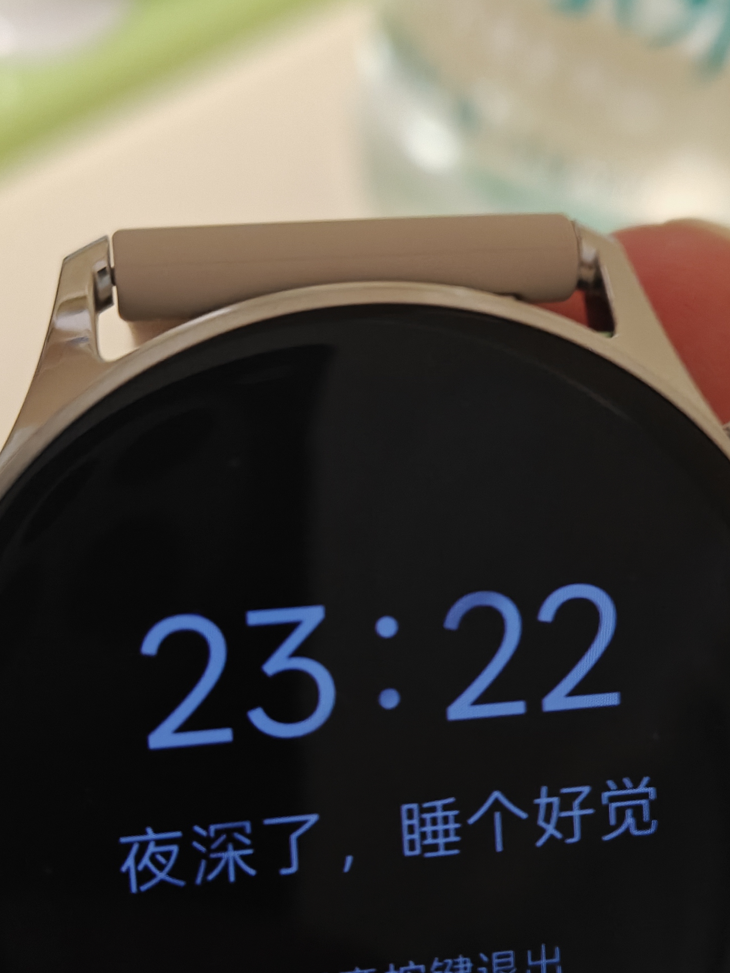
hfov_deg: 28.5
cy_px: 577
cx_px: 428
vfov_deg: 37.4
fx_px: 1434
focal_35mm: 51
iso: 320
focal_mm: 5.59
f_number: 1.8
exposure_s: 1/59
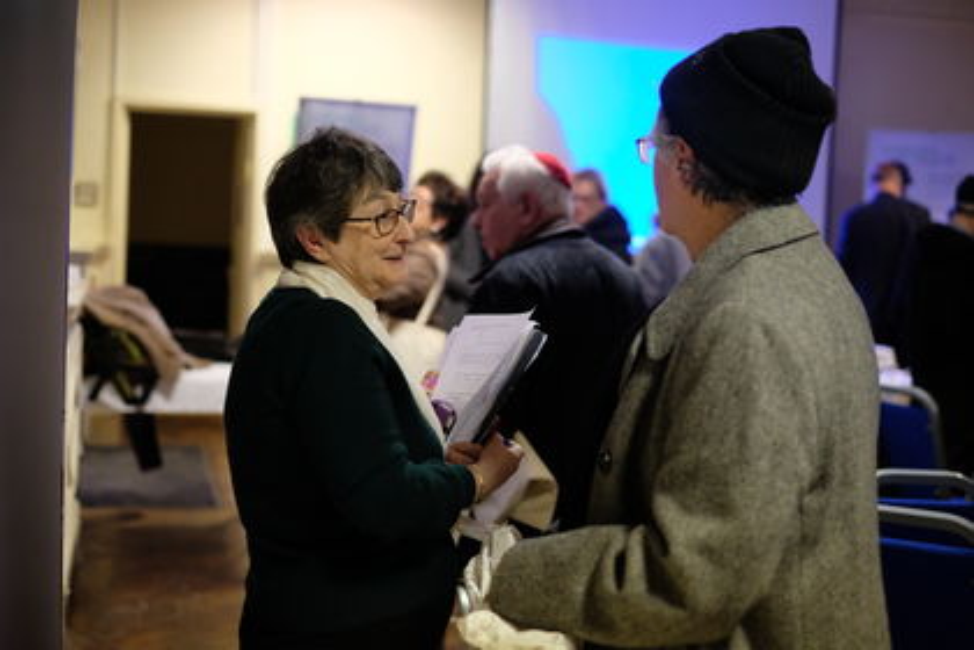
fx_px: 1434
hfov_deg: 37.5
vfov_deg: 25.5
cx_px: 487
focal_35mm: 53
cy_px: 325
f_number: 1.8
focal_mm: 35
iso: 3200
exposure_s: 1/210
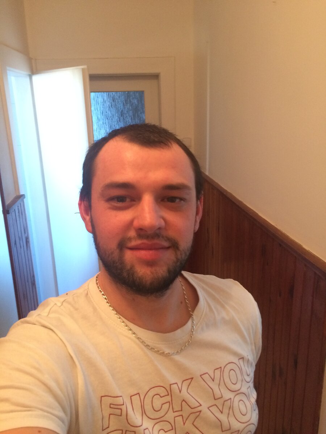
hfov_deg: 48.2
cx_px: 163
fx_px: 364
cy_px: 217
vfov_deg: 61.7
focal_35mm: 29
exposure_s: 1/33
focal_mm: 4.15
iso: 250
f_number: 2.2
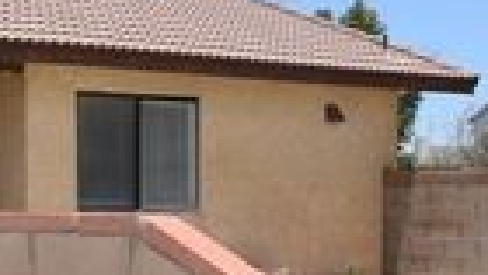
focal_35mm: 101
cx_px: -356
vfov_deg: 12.0
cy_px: 200
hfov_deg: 17.6
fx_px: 1308
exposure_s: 1/250
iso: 100
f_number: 9
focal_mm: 18
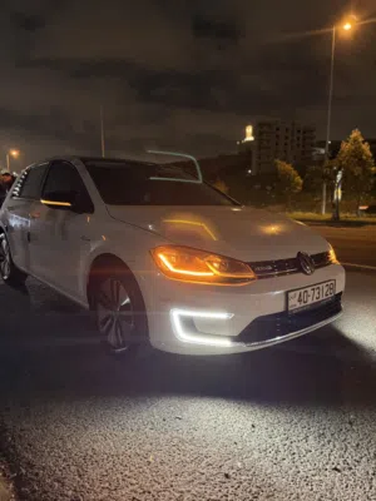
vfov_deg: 71.6
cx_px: 188
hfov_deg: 56.8
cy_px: 250
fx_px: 348
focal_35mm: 24
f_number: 1.78
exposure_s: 1/33
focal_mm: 6.76
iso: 1000
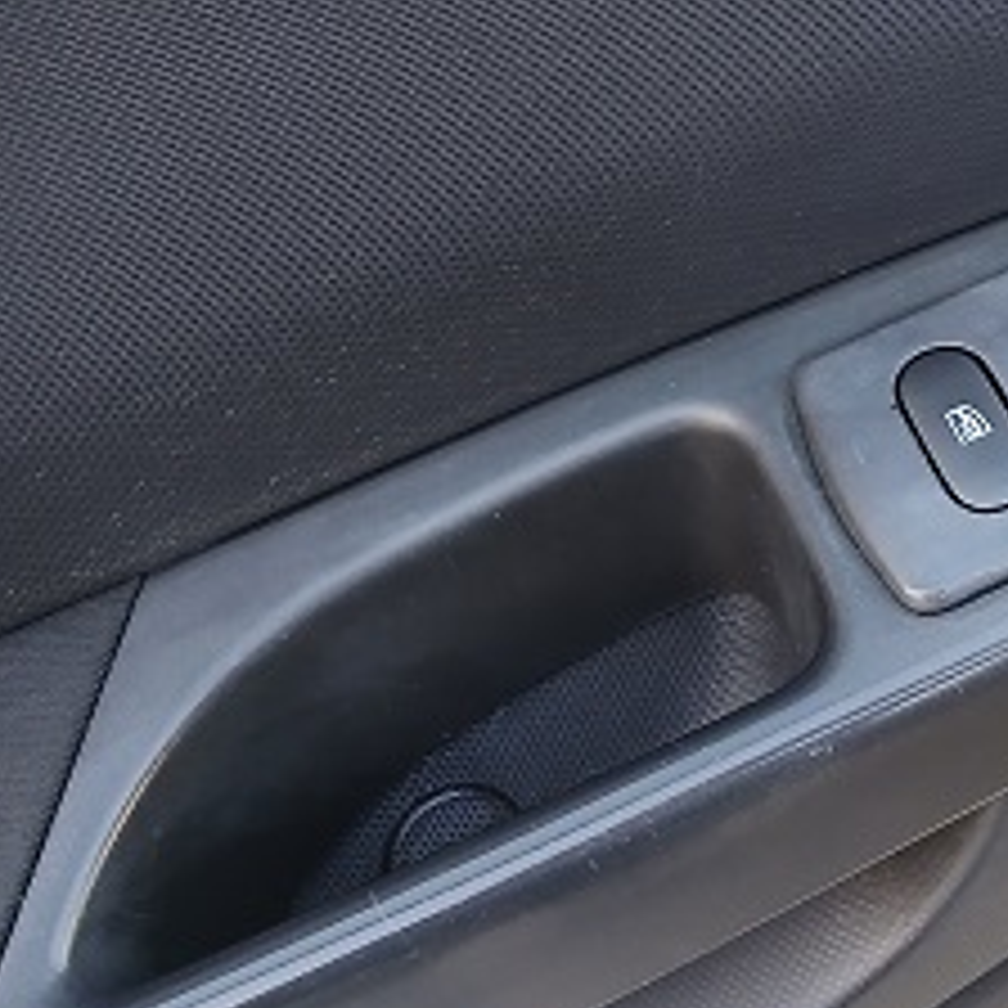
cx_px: 1305
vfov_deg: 26.8
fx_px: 2108
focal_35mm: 64
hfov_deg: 23.7
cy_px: 360
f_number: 1.8
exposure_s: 1/50
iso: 200
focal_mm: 3.98
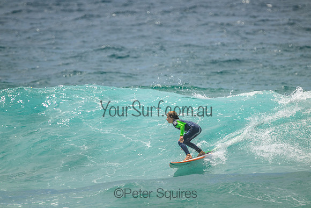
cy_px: 104
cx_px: 156
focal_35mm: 800
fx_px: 6912
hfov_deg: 2.6
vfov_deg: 1.7
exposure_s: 1/2000
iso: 640
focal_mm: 800
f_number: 11
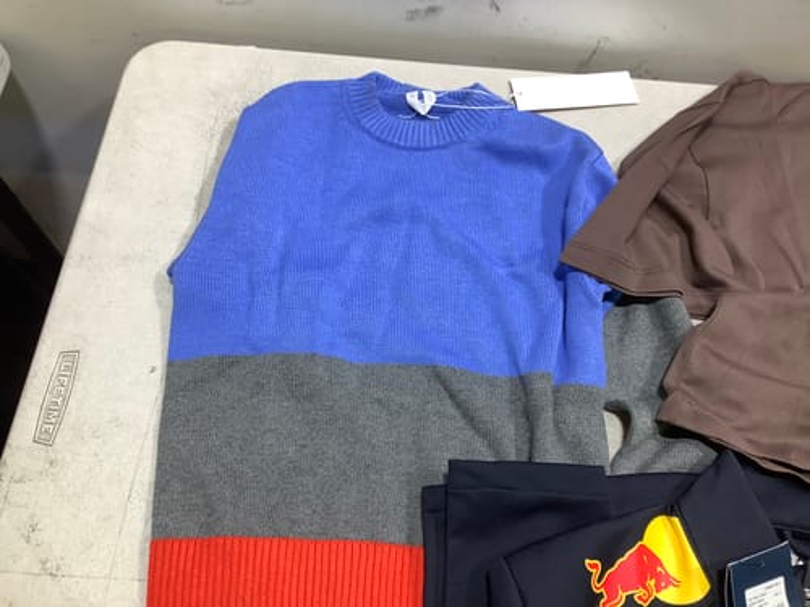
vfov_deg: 45.4
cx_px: 405
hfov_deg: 58.4
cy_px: 304
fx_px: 725
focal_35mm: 31
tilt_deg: -65.0
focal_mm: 3.3
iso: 64
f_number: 2.4
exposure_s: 1/50
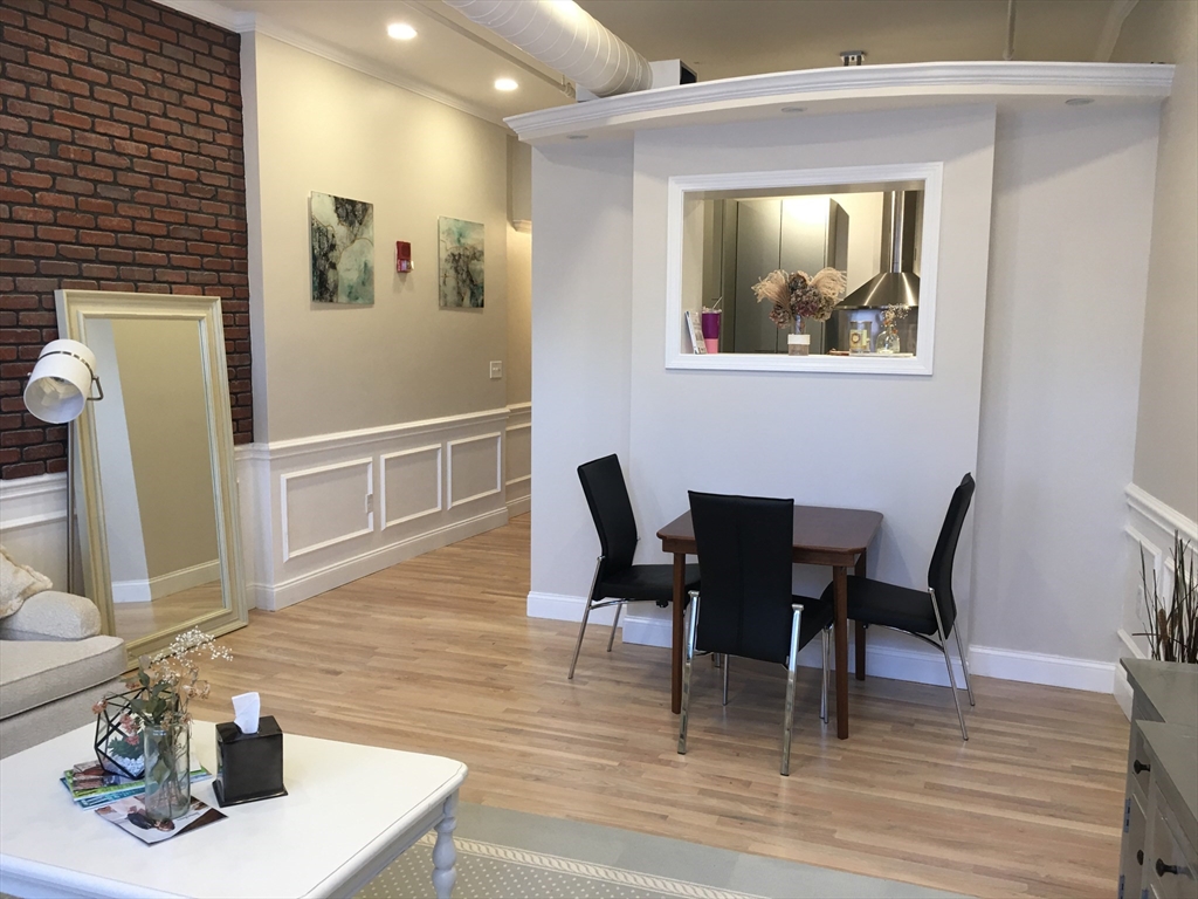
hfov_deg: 61.7
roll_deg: +0.2
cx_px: 599
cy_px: 450
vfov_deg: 48.2
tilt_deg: -6.0
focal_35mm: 29
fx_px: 1004
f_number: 2.2
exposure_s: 1/15
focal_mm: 4.15
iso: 25
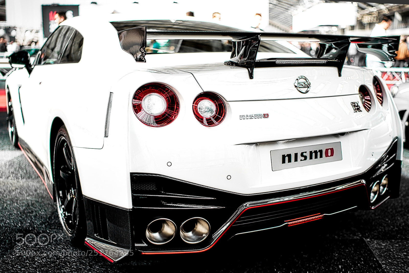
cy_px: 136
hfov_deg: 54.4
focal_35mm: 35
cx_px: 204
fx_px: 398
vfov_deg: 37.9
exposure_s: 1/250
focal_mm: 35
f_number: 1.4
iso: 100
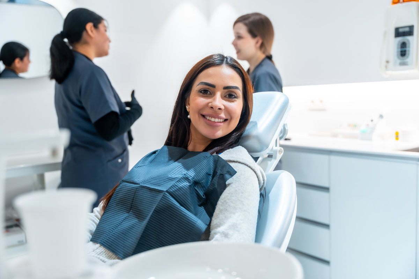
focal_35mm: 35
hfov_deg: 53.9
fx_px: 412
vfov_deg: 37.5
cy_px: 140
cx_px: 210
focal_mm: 35.4
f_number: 2.8
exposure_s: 1/250
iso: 800
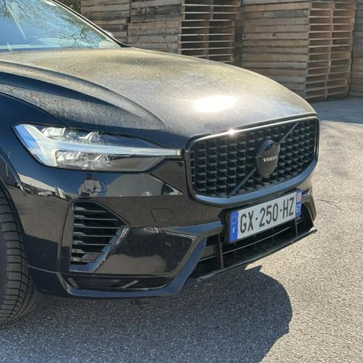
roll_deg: +2.6
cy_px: 131
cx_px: 32
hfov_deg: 31.7
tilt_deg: -8.2
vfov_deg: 33.2
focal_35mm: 51
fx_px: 605
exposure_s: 1/428
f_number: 1.8
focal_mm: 3
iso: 25
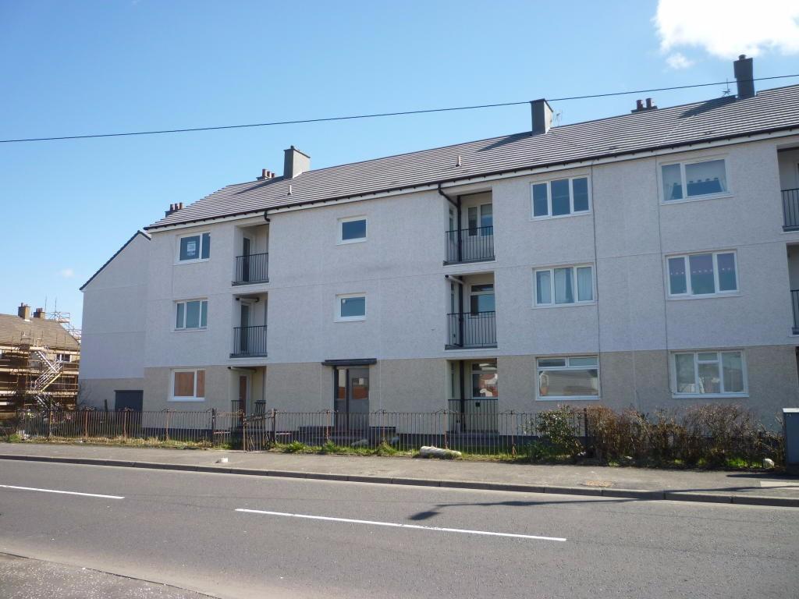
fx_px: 669
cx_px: 400
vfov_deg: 48.2
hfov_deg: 61.7
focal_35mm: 29
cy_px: 300
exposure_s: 1/500
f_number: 3.5
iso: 100
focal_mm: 5.2
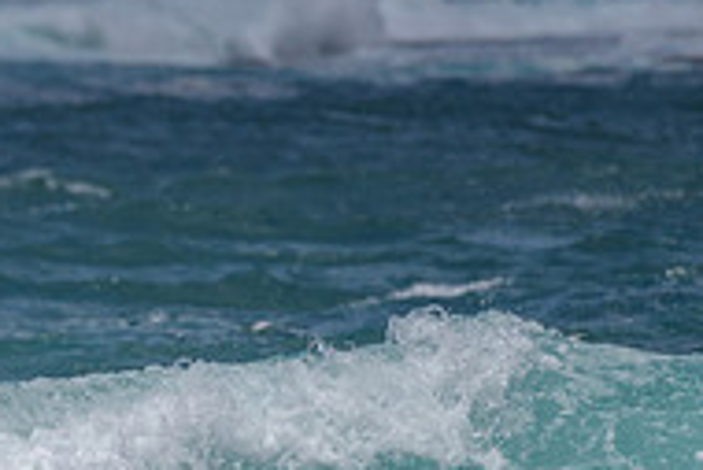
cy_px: 471
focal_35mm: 1936
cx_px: -271
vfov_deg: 0.7
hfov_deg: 1.1
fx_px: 37833
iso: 64
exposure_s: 1/2000
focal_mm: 500
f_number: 5.6
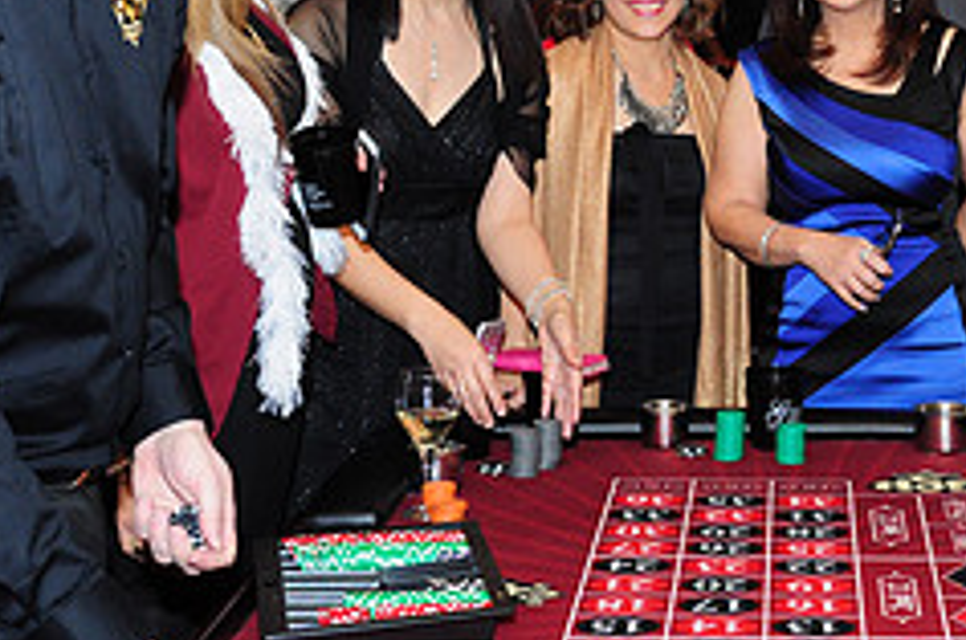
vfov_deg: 15.5
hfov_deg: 22.7
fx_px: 2357
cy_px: 304
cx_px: 836
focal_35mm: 88
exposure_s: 1/60
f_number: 4
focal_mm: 24
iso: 800
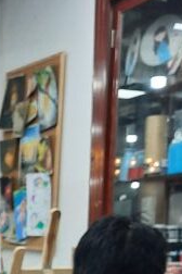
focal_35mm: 103
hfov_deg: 12.2
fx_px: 781
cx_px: -145
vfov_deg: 18.5
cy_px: 348
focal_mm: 4.6
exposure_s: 1/60
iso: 125
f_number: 2
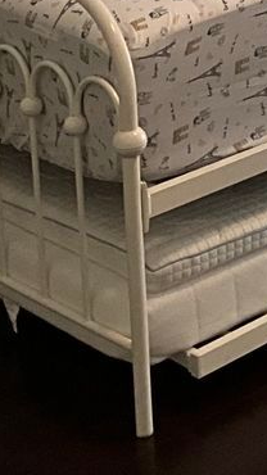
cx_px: 712
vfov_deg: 15.4
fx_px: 1612
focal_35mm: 128
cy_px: -241
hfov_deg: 8.4
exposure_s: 1/60
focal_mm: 3
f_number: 1.8
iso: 50
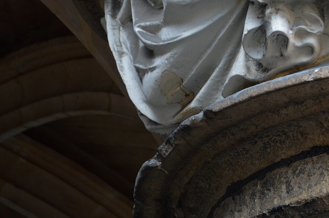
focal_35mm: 182
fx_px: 1660
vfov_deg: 7.4
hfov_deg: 11.0
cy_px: -65
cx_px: 440
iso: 400
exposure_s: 1/125
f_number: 5.6
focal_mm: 42
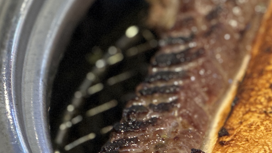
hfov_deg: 7.6
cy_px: 48
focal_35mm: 284
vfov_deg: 4.3
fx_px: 2048
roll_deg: +3.2
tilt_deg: -34.5
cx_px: 271
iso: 250
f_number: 2.8
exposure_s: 1/40
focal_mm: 9
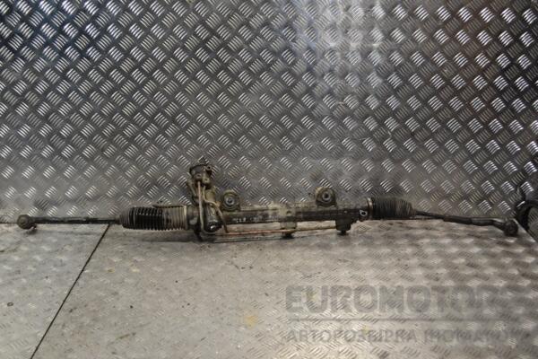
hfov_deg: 49.6
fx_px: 583
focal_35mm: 39
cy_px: 180
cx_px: 269
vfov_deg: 34.2
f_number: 5.6
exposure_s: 1/125
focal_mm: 26
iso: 400
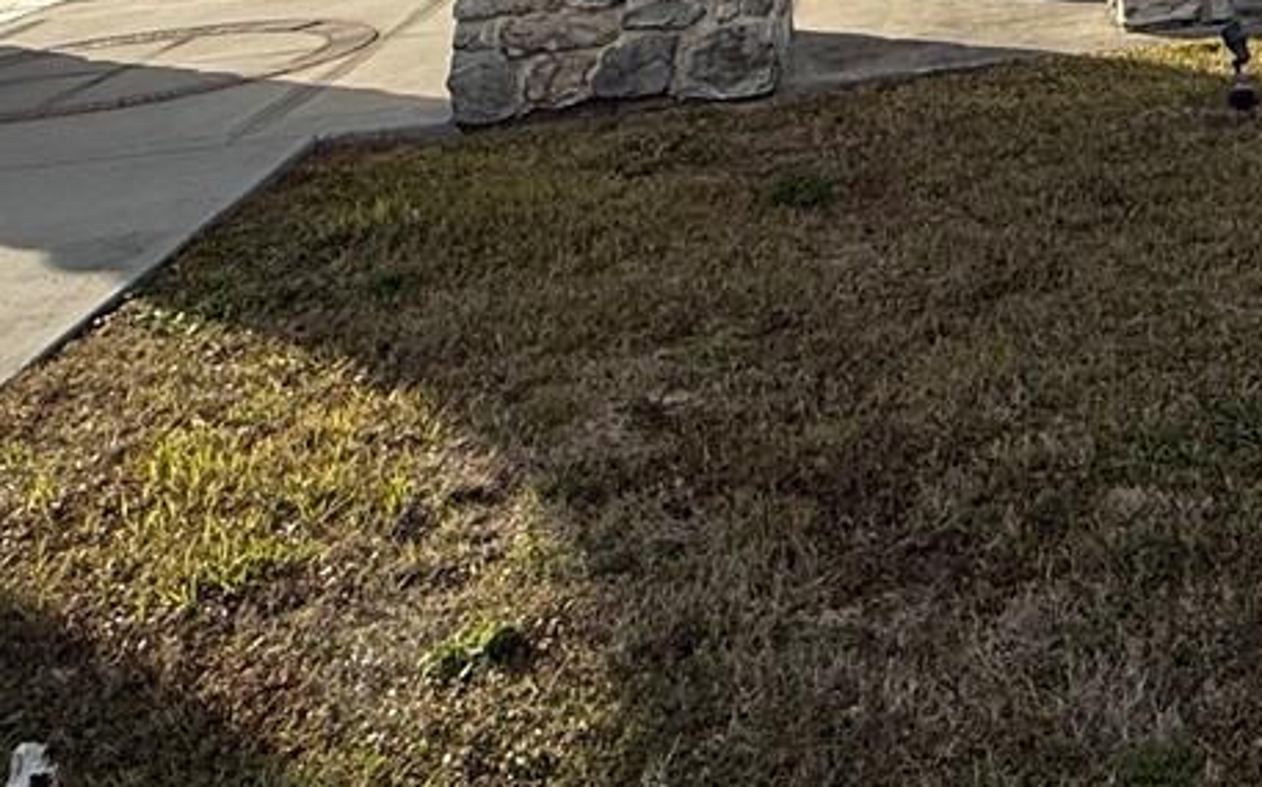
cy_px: -682
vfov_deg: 18.5
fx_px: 1787
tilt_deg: +12.3
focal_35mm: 52
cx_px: 1259
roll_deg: +3.7
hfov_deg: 35.3
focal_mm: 2.22
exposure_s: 1/1961
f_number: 2.2
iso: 50
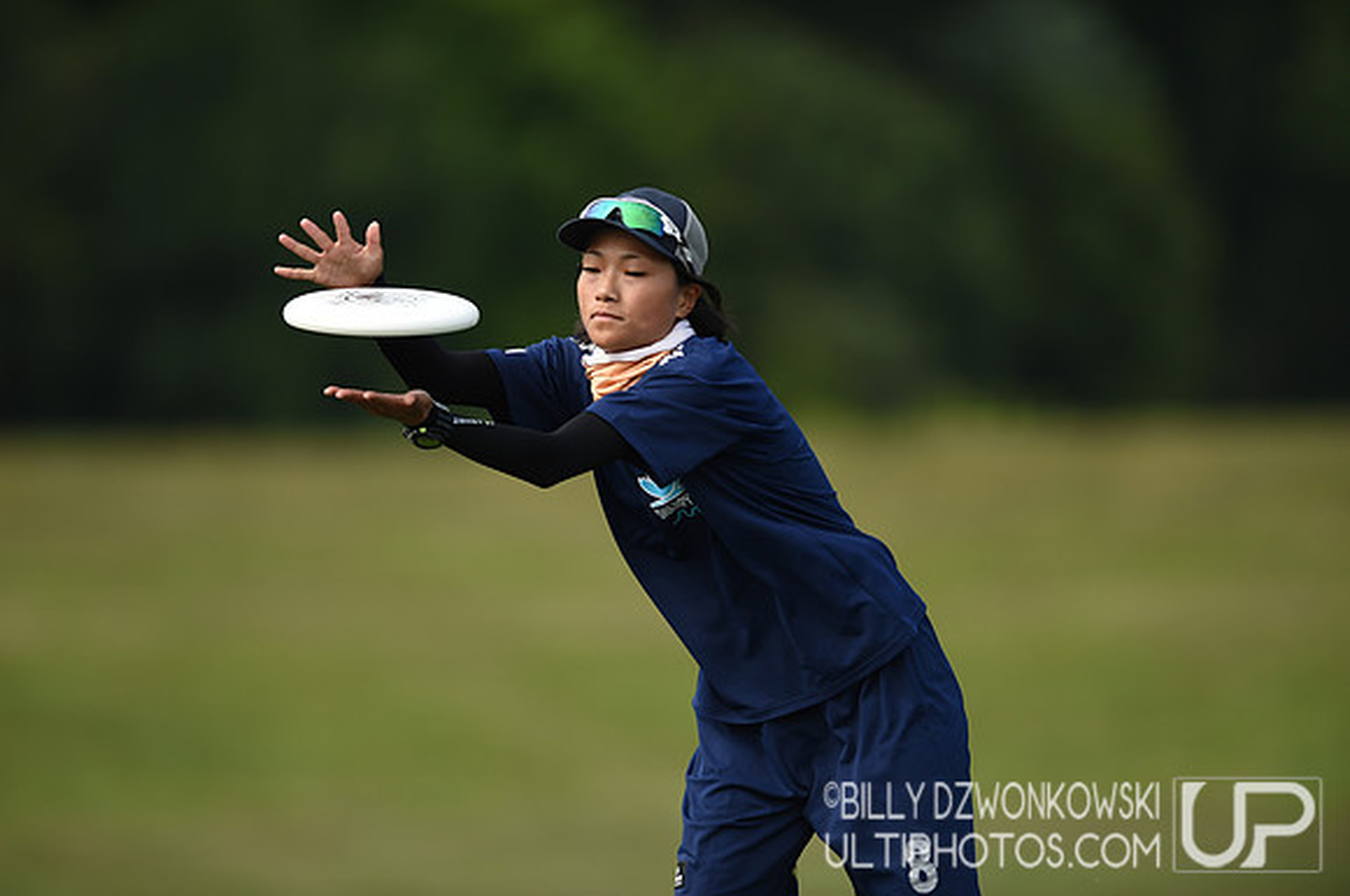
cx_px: 675
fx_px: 14979
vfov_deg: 3.4
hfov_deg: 5.2
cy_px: 448
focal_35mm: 400
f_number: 2.8
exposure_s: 1/1000
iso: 100
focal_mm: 400
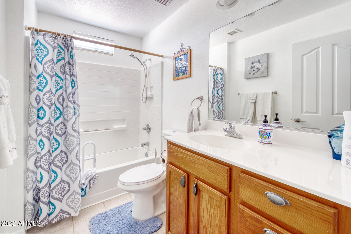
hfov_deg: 104.3
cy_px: 117
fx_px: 136
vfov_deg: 81.2
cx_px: 176
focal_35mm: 14
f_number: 7.1
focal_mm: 14
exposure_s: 1/2.5
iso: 250
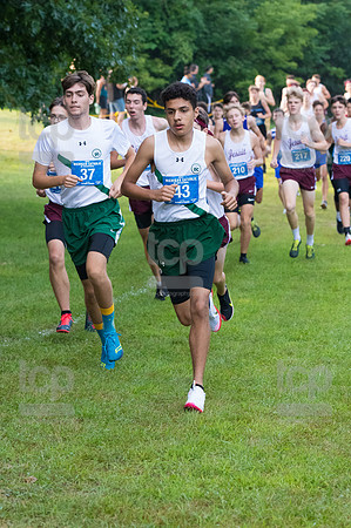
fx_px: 2199
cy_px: 264
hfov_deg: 9.1
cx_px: 176
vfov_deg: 13.7
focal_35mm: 150
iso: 3200
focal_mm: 100
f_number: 5
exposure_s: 1/1600
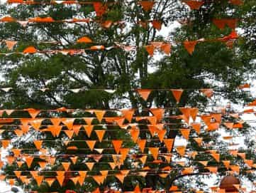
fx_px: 1050
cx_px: 10
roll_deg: +0.4
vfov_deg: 10.3
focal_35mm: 142
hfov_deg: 13.7
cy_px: 205
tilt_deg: +8.2
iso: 64
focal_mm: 6.86
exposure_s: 1/2203
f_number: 1.78
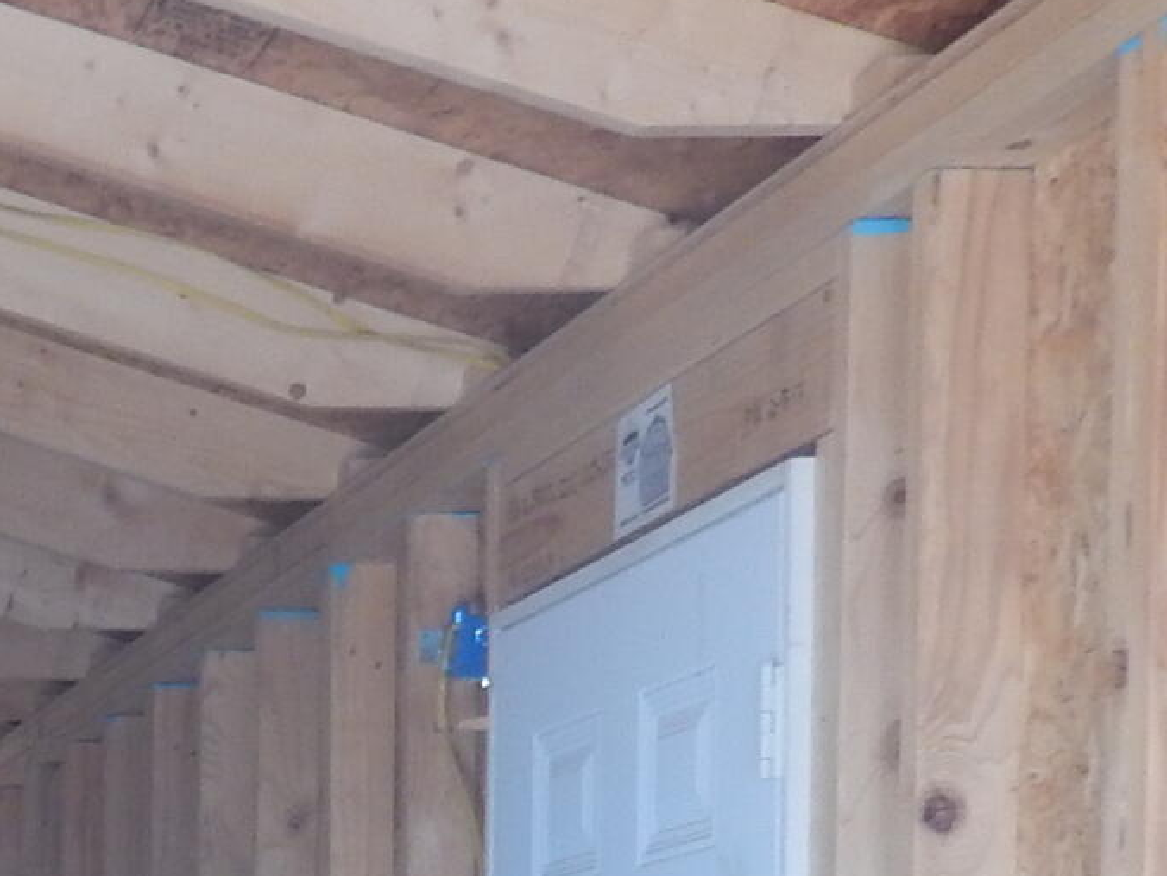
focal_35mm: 111
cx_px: -729
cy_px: 1408
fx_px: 3742
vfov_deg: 12.5
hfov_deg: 15.8
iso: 125
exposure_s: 1/60
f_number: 3.4
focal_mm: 4.5
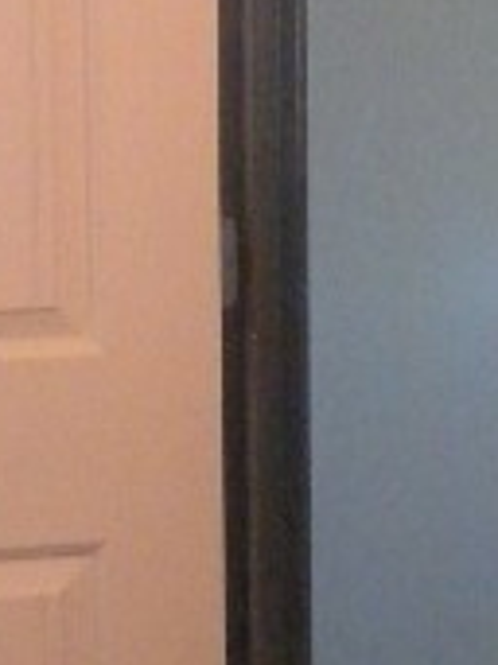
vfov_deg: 11.9
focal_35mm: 166
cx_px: 195
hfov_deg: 8.9
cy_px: 393
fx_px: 3188
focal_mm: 6.6
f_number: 3.5
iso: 800
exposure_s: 1/89
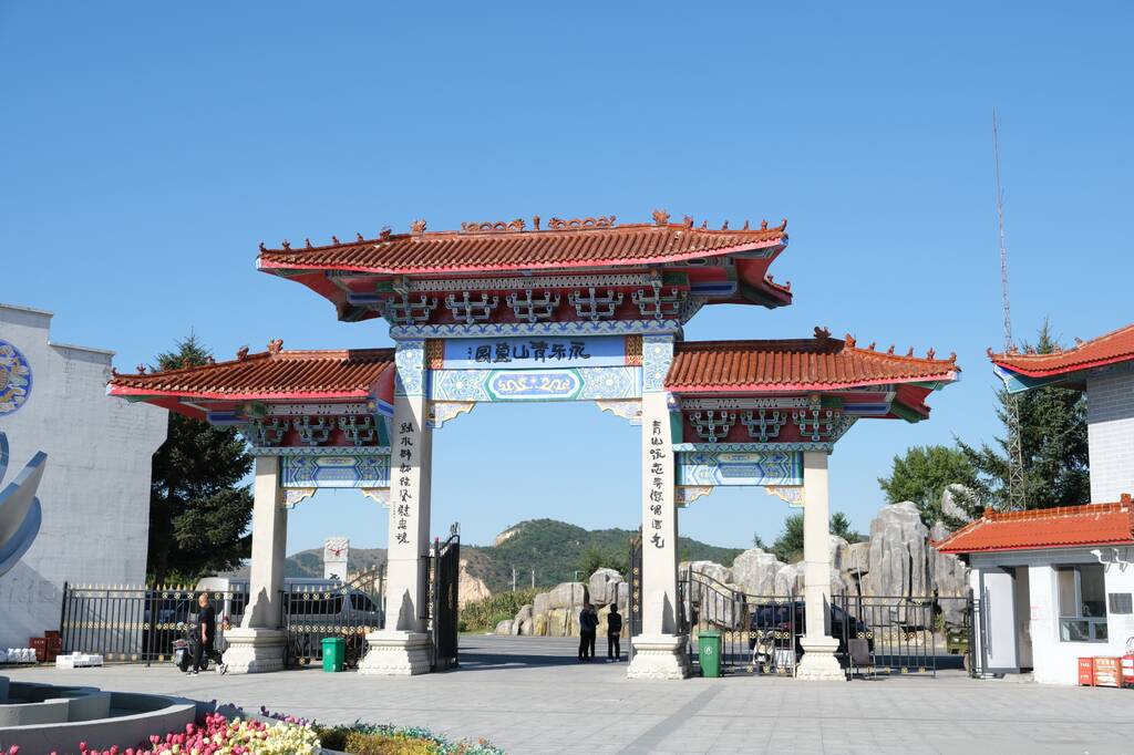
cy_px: 378
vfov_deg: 31.2
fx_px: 1354
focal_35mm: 43
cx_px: 567
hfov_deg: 45.4
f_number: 5.6
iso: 200
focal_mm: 28.9
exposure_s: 1/600
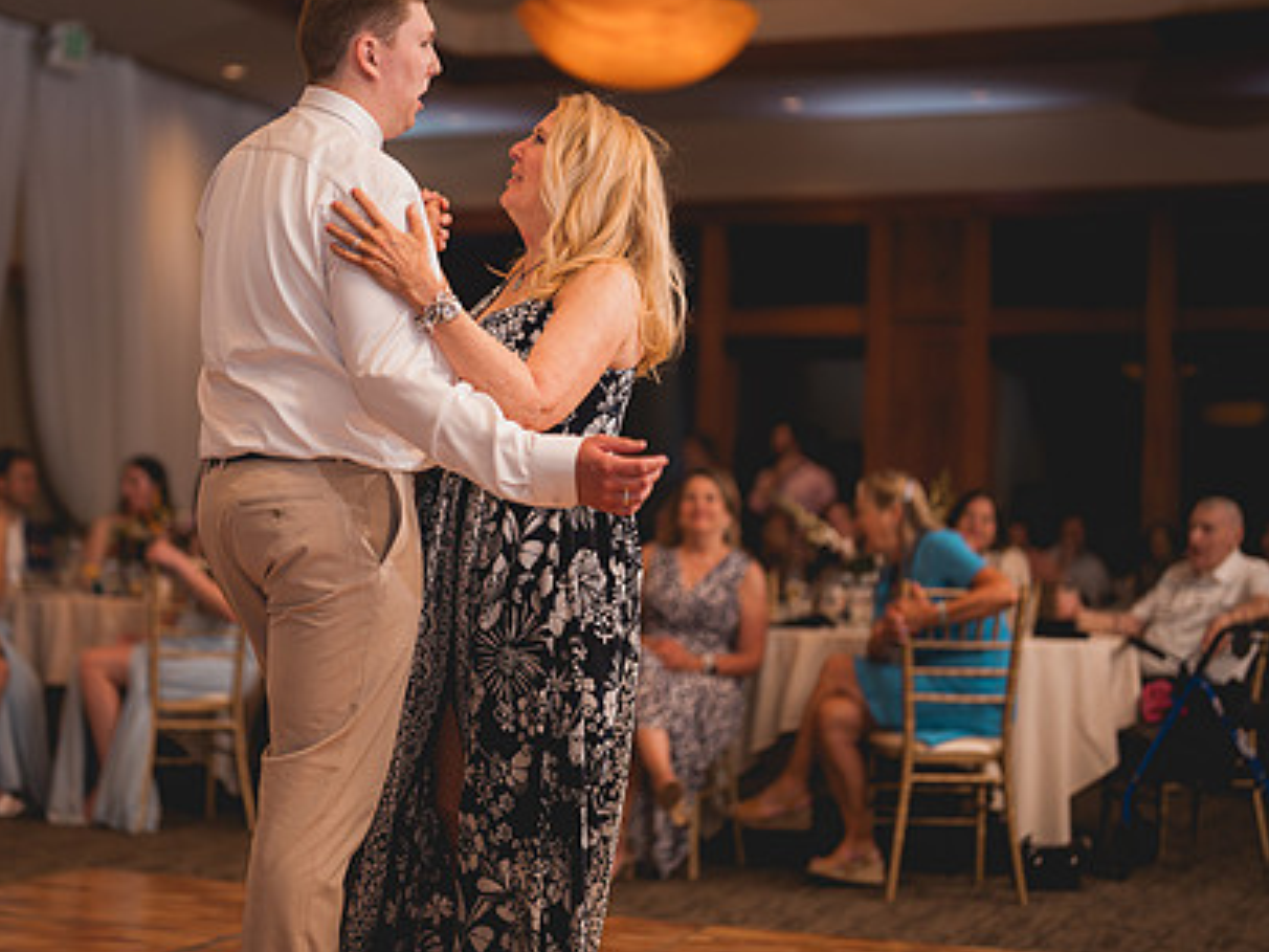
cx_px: 449
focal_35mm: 69
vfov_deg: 21.3
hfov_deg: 28.0
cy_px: 432
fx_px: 2529
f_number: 1.2
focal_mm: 50
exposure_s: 1/250
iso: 125
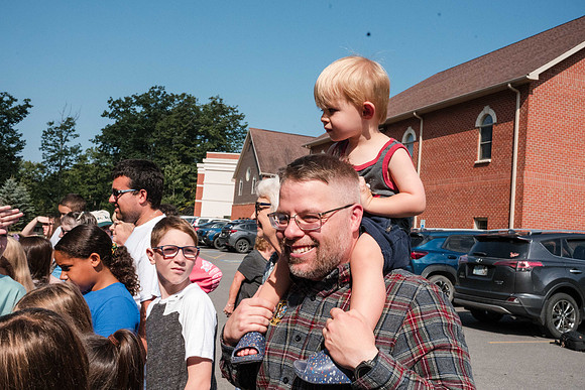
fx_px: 632
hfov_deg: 49.7
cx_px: 295
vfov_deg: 34.3
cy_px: 187
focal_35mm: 39
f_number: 16
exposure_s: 1/5000
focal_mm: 35
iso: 6400
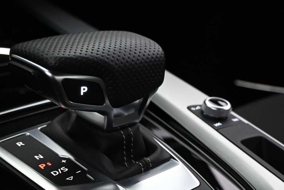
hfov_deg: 32.2
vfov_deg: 21.4
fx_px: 489
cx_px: 100
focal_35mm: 62
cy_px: 173
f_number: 3.8
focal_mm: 20
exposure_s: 1/80
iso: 3200
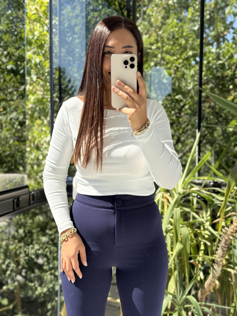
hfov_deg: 30.3
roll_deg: -0.3
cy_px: 158
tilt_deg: -21.0
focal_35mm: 48
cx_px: 118
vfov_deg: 39.7
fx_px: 438
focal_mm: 6.76
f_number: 1.78
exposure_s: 1/917
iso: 80
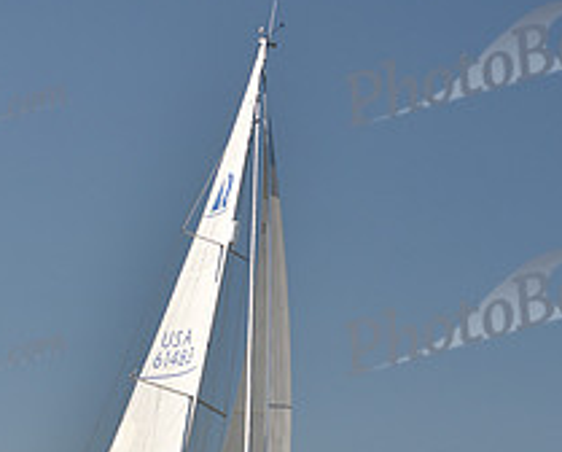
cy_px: 484
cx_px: 206
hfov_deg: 10.6
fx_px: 3033
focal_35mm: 182
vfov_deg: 8.5
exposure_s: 1/1600
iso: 250
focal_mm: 70
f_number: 3.5
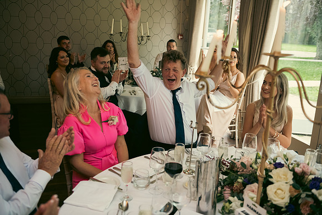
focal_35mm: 36
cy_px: 108
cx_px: 161
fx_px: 322
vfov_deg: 36.9
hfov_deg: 53.1
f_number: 3.5
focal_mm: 36
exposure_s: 1/160
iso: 640
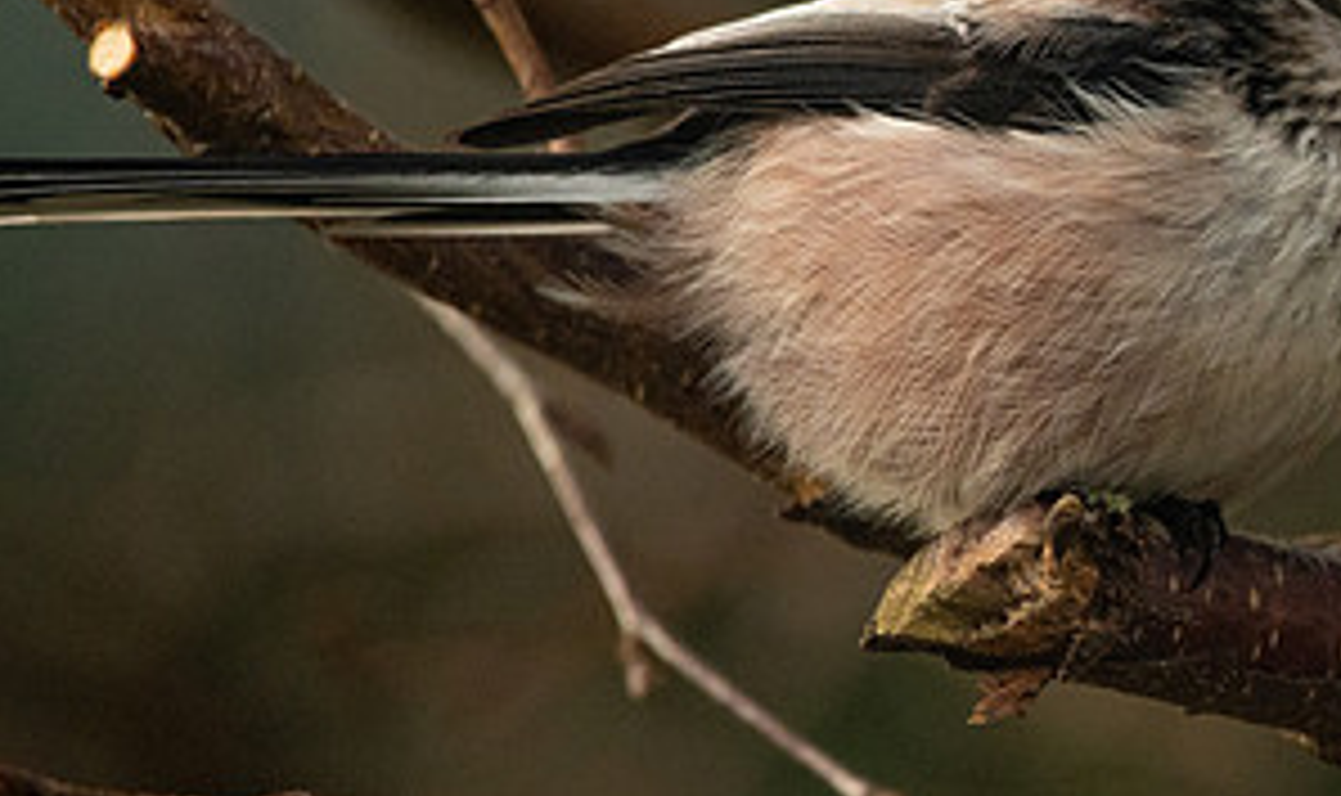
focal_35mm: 2016
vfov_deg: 0.6
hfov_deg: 1.1
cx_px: 1775
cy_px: 258
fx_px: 72669
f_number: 6.3
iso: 1000
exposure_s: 1/500
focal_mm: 600
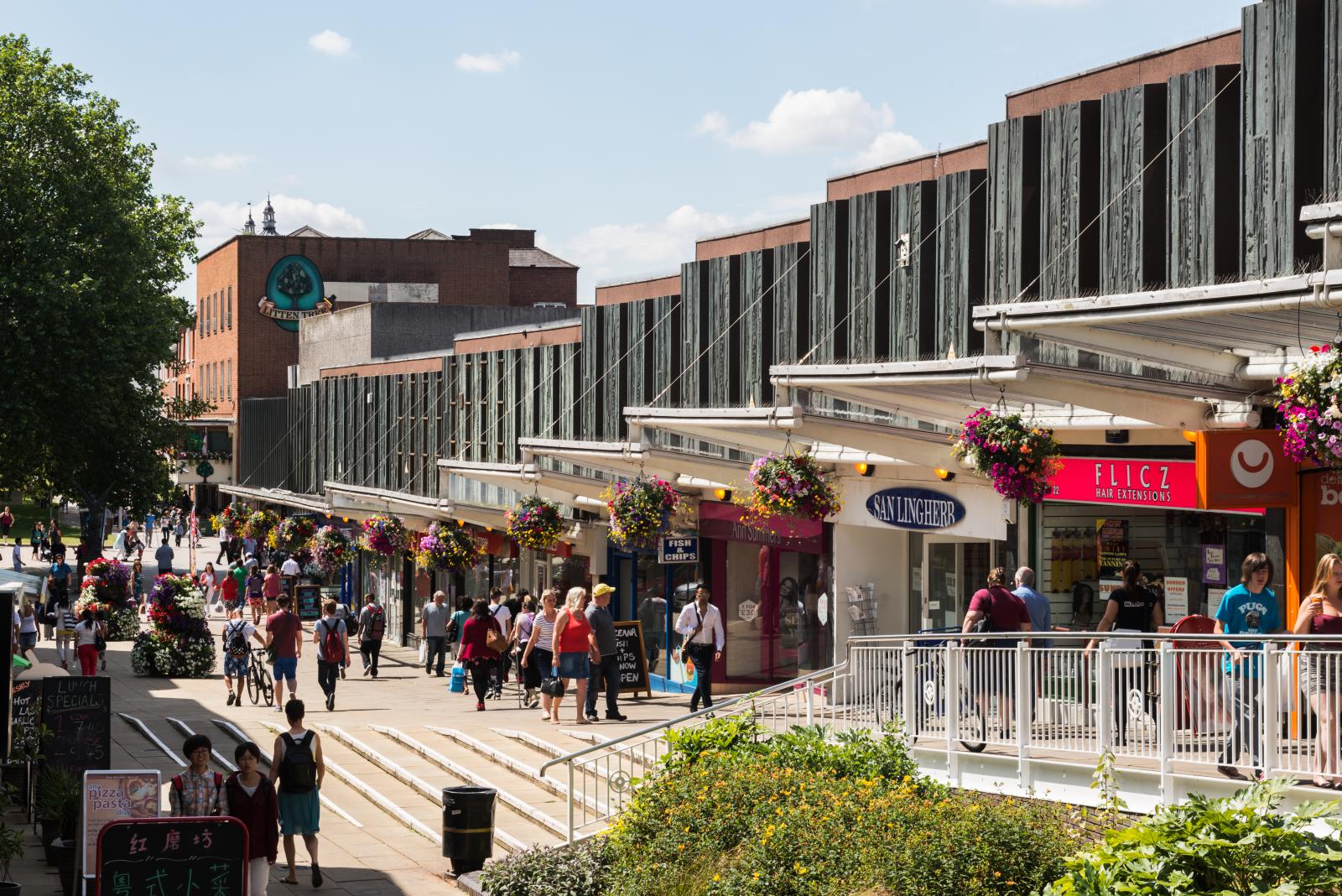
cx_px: 671
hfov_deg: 28.8
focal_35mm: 70
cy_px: 448
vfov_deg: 19.5
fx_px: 2610
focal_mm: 70
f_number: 16
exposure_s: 1/100
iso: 200
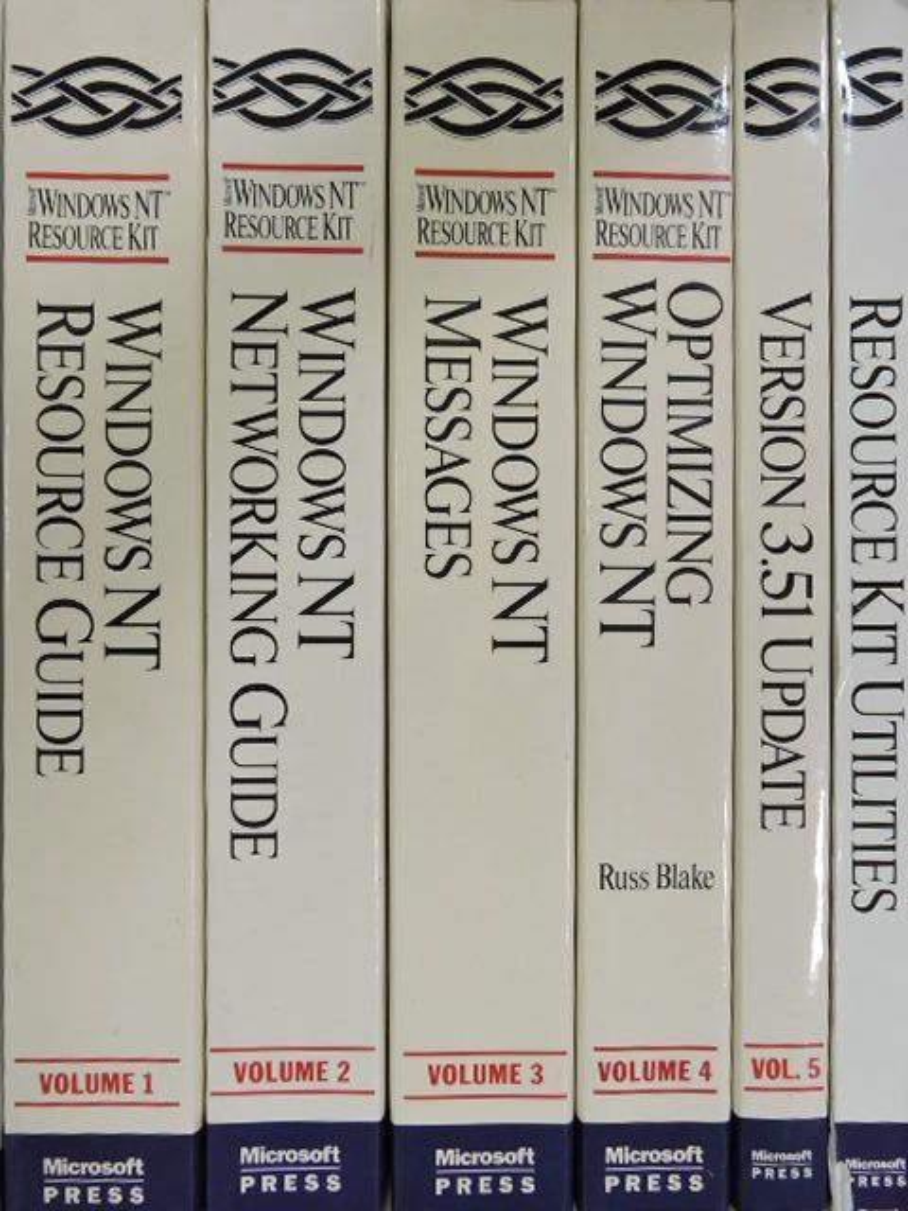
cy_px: 606
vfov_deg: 55.4
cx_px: 454
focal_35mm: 33
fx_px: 1154
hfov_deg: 42.9
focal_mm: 5.9
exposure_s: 1/15
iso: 400
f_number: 5.1
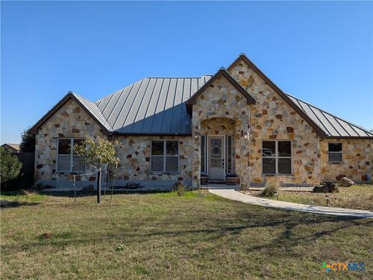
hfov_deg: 71.5
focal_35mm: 24
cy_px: 140
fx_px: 259
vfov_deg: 56.9
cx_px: 186
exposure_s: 1/831
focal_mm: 6.9
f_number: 1.68
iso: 19
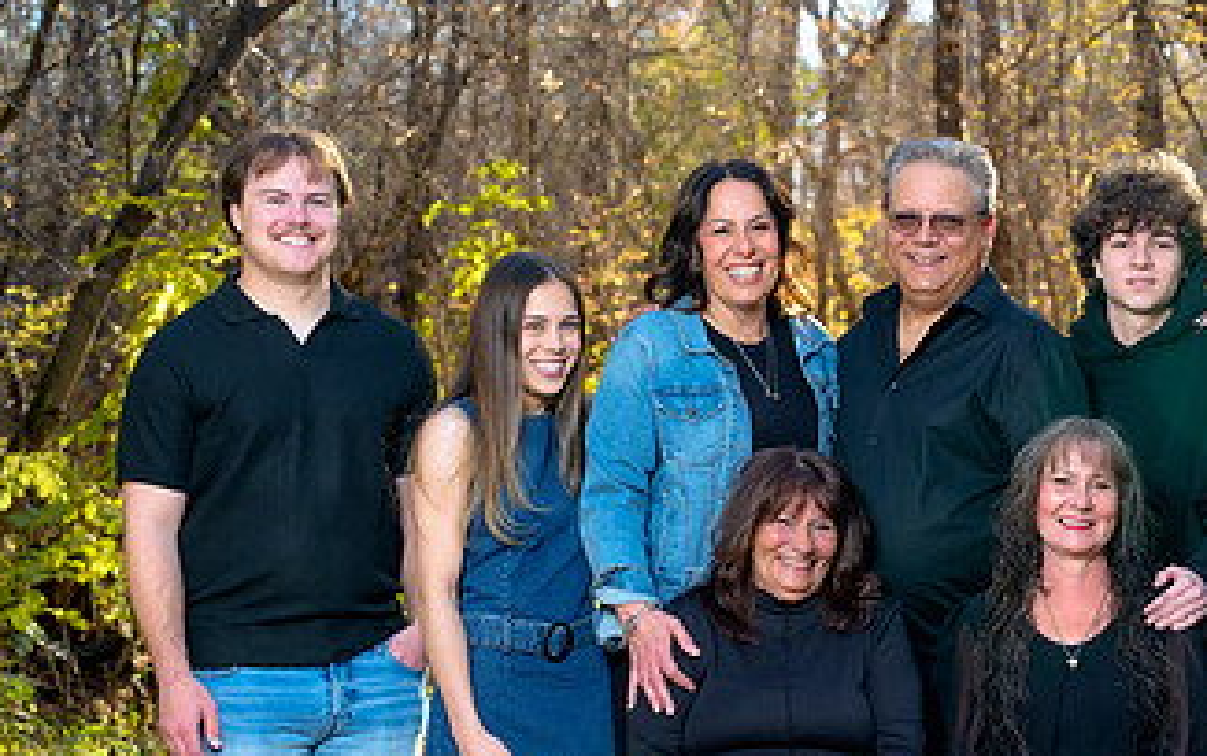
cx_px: 855
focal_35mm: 98
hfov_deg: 21.1
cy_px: 669
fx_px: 3225
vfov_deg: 13.3
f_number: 4
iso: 640
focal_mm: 54
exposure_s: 1/160
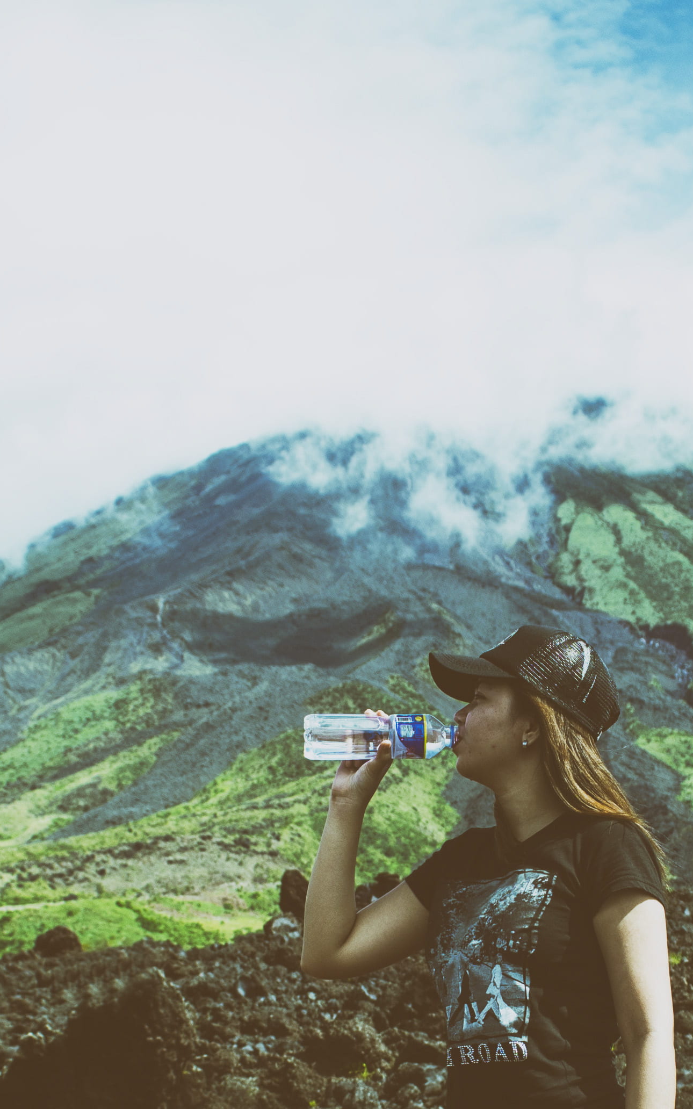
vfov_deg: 25.4
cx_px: 446
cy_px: 890
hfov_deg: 16.3
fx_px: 2417
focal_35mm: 80
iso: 100
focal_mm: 18
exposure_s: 1/500
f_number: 4
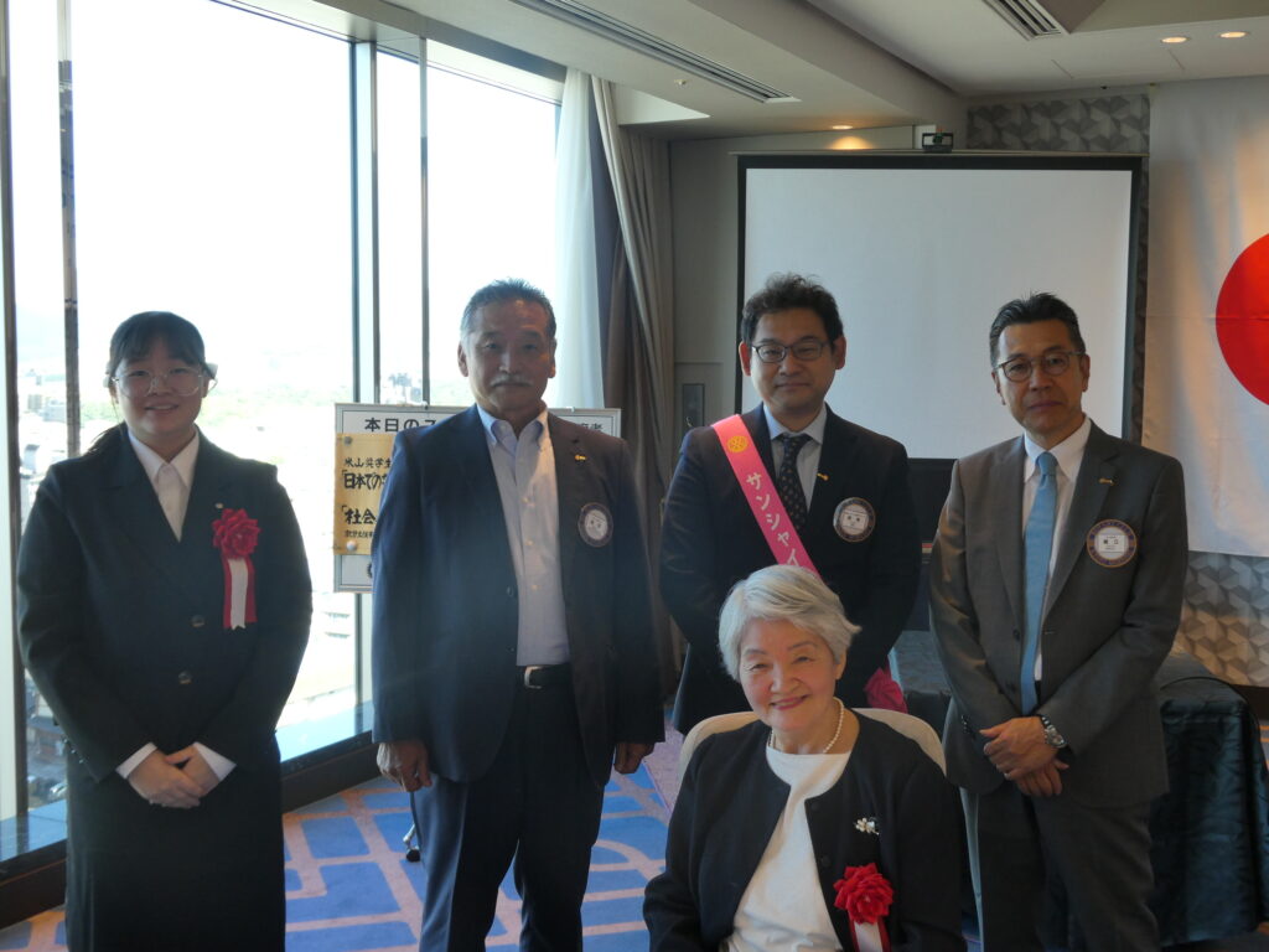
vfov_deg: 36.0
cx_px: 634
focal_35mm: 40
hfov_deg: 46.8
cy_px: 476
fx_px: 1466
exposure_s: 1/80
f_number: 3.8
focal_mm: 7.2
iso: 125
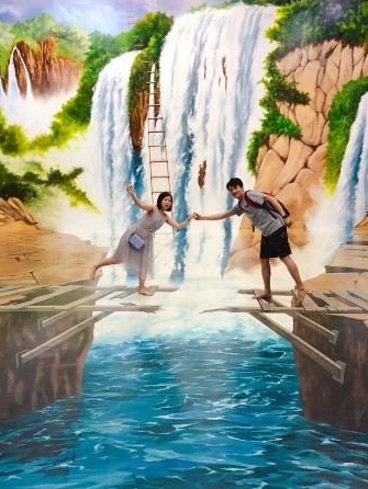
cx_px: 200
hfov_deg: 36.8
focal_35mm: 39
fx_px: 552
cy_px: 269
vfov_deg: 47.8
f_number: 1.8
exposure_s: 1/17
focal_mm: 3.99
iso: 64
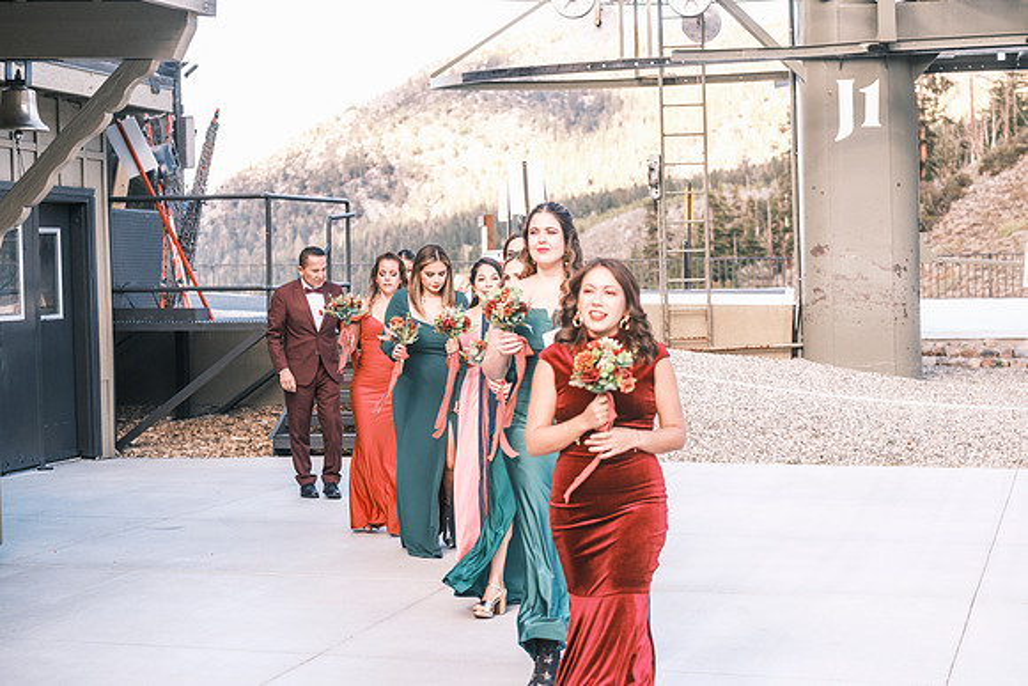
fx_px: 2142
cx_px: 514
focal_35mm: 75
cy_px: 343
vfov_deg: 18.2
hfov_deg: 27.0
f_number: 2.8
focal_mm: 50
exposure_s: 1/680
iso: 400
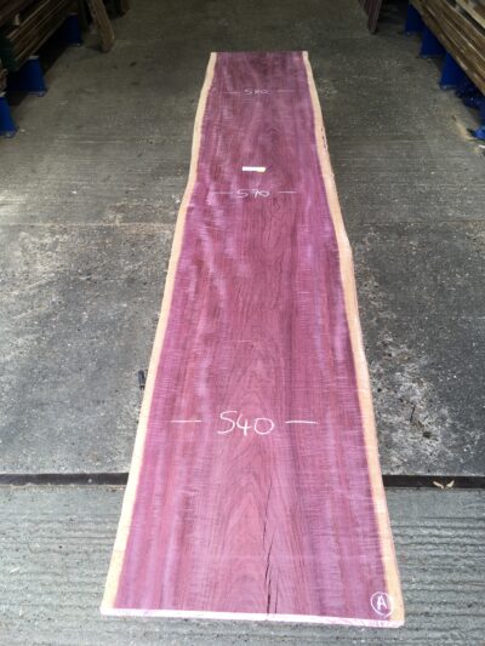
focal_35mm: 29
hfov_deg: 48.2
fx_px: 542
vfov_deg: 61.6
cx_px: 242
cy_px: 323
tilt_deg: -42.4
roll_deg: +1.5
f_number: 2.2
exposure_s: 1/50
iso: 25
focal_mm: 4.15
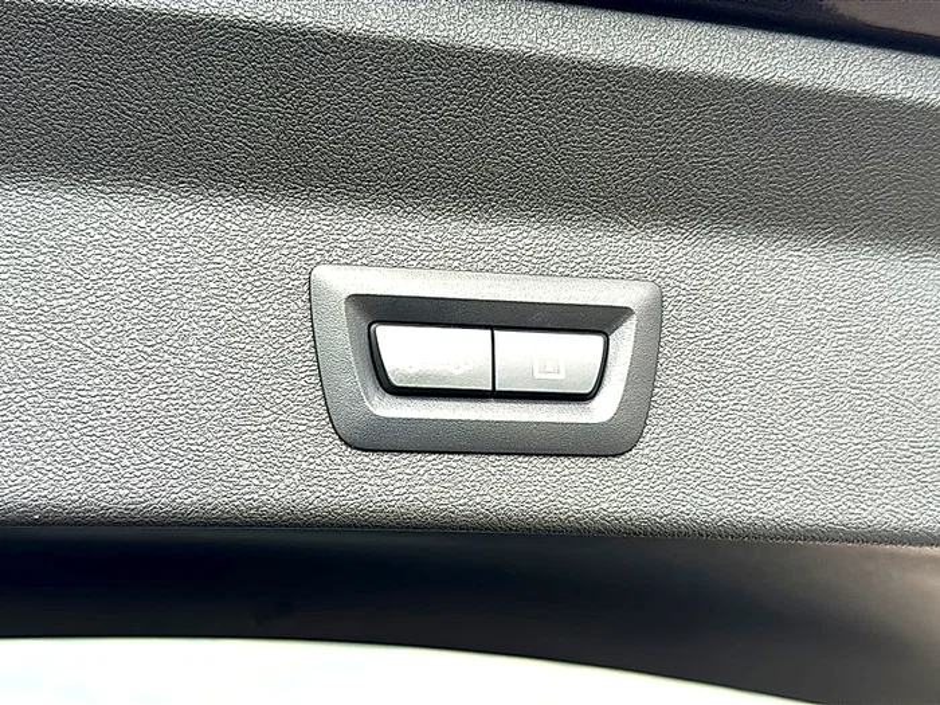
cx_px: 470
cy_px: 352
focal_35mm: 34
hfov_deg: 54.0
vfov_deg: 41.8
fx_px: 923
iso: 80
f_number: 1.78
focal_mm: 6.86
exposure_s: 1/433
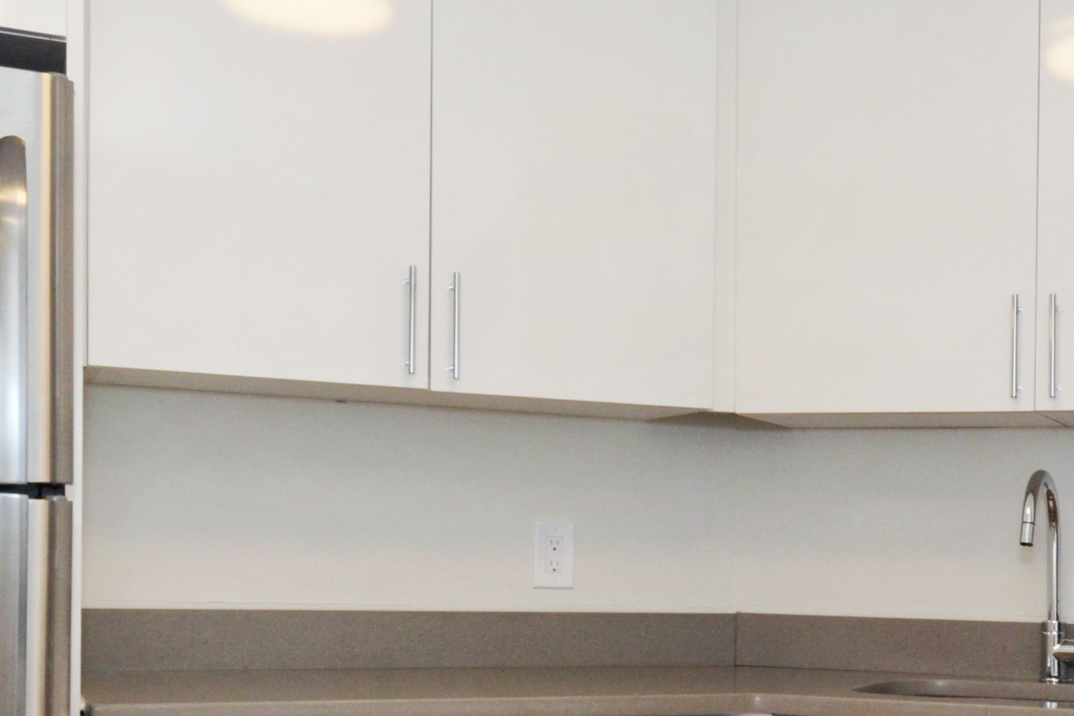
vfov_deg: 25.4
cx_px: 726
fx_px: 1551
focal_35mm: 52
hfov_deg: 37.7
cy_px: 599
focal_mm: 12
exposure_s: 1/60
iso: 500
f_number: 7.1
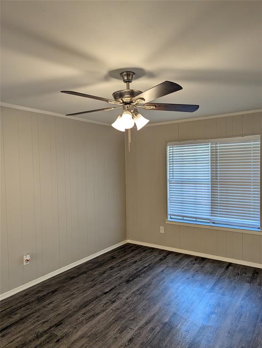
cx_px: 131
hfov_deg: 56.9
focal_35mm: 24
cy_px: 174
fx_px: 242
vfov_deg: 71.5
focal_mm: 6.9
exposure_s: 1/584
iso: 277
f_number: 1.68
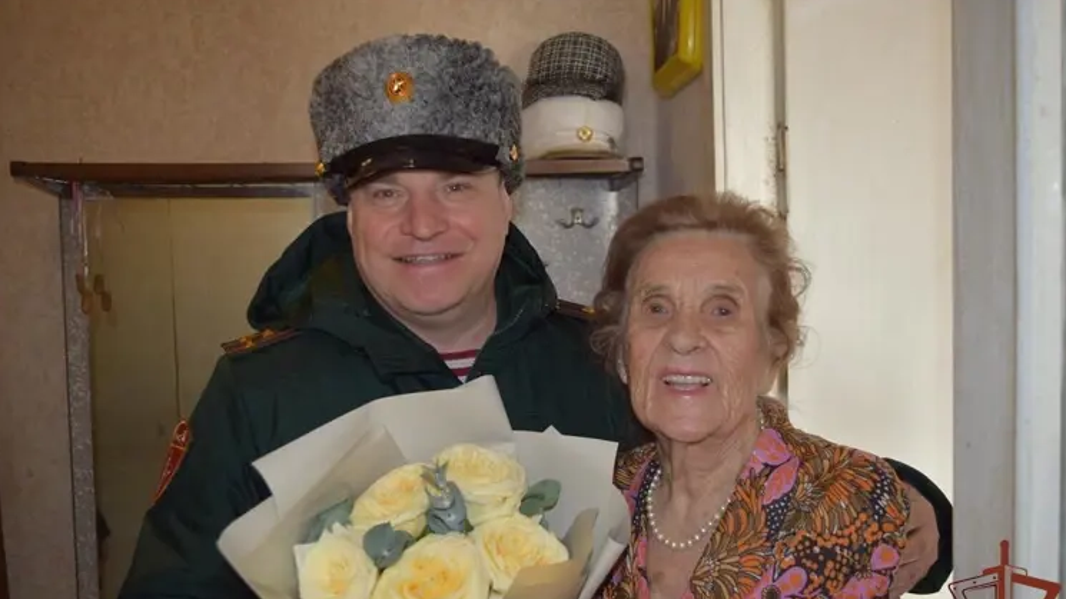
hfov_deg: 52.8
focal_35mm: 38
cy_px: 350
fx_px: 1074
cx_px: 532
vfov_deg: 31.1
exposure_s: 1/80
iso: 560
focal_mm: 24
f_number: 4.5
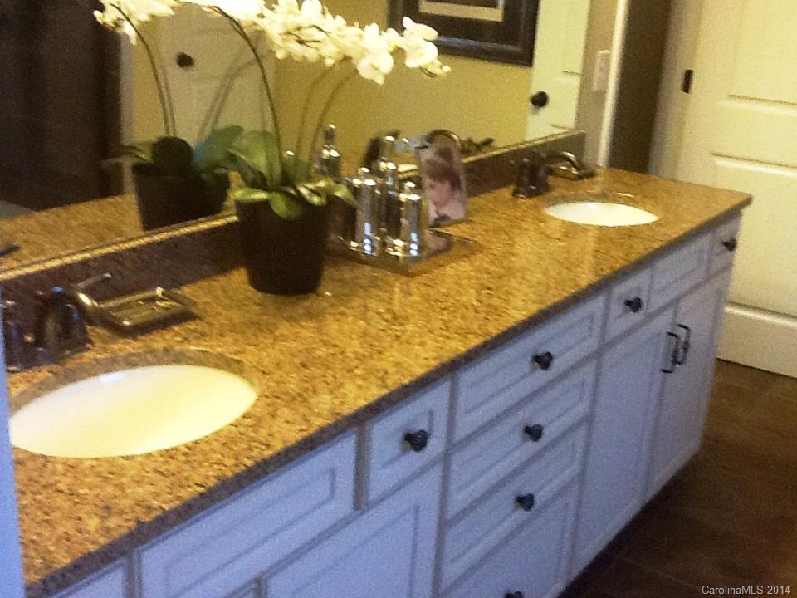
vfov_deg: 32.9
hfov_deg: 42.9
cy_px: 299
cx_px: 398
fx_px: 1013
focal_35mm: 44
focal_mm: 2.03
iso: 160
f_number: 2.4
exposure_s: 1/30
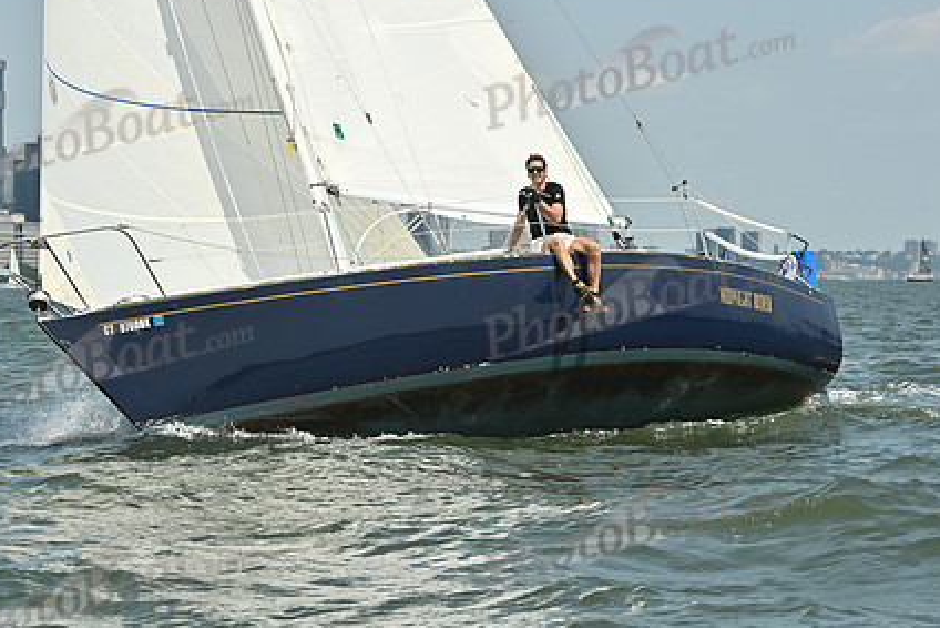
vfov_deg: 10.5
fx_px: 3395
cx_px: 370
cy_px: 219
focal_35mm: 130
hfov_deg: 15.7
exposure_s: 1/1250
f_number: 9
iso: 320
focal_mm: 95
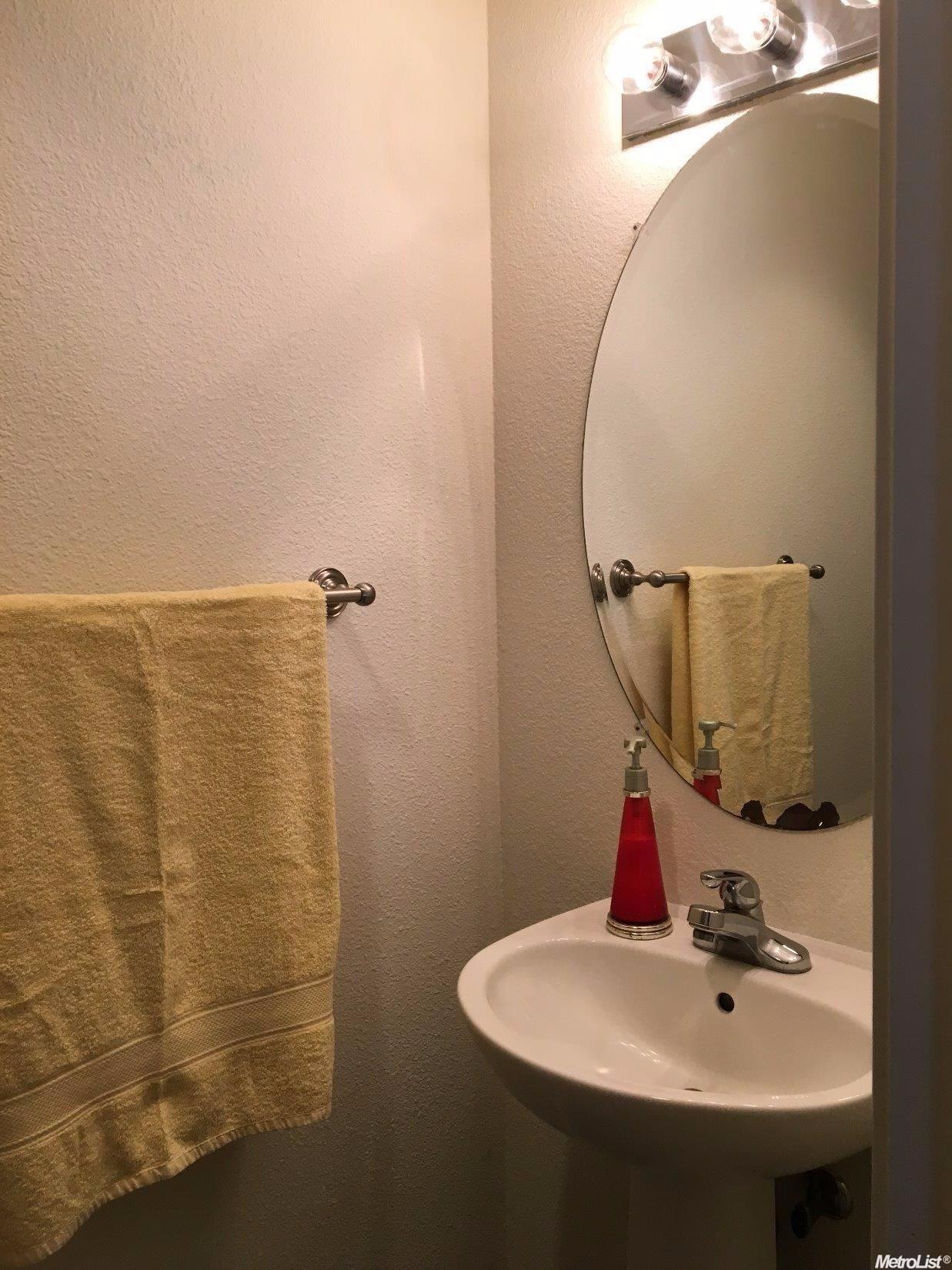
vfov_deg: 61.7
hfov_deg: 48.2
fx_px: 1064
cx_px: 476
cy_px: 635
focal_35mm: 29
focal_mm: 4.15
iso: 32
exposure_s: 1/30
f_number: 2.2
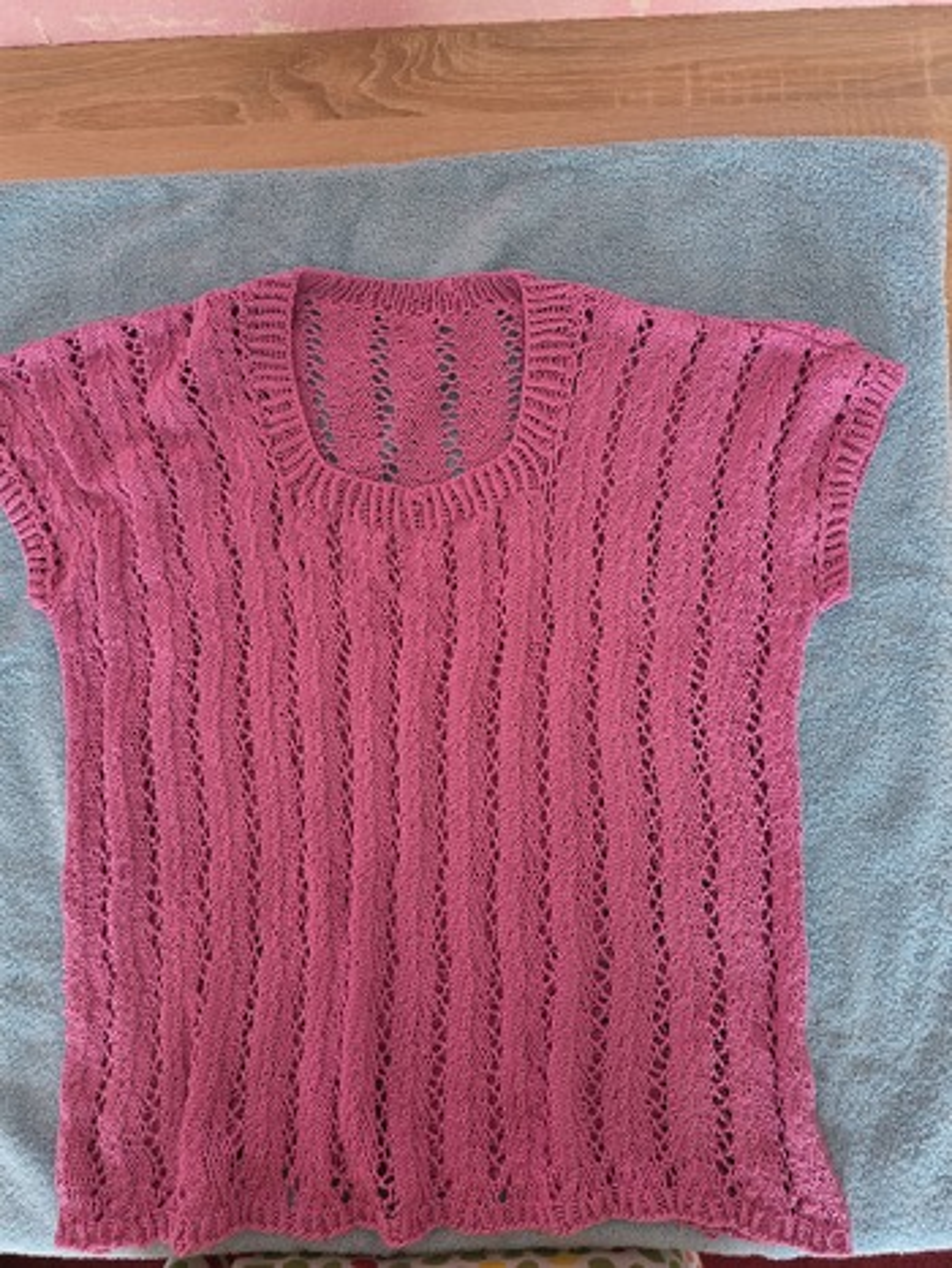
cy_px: 634
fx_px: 843
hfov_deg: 58.9
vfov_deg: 73.9
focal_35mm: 23
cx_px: 476
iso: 1000
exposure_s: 1/120
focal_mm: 6.3
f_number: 1.7
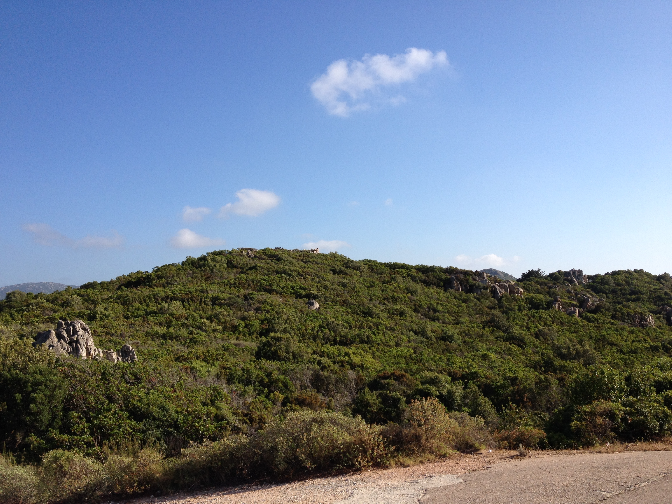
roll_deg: +3.3
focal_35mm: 35
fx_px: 679
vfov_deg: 40.7
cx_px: 336
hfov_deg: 52.6
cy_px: 252
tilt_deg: +3.2
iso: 50
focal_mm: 4.28
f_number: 2.4
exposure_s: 1/1493
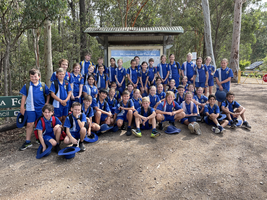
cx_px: 134
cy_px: 100
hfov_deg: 67.3
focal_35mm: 26
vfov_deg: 53.1
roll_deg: -0.3
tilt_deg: -6.6
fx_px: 201
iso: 32
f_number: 1.6
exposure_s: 1/836
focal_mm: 4.2
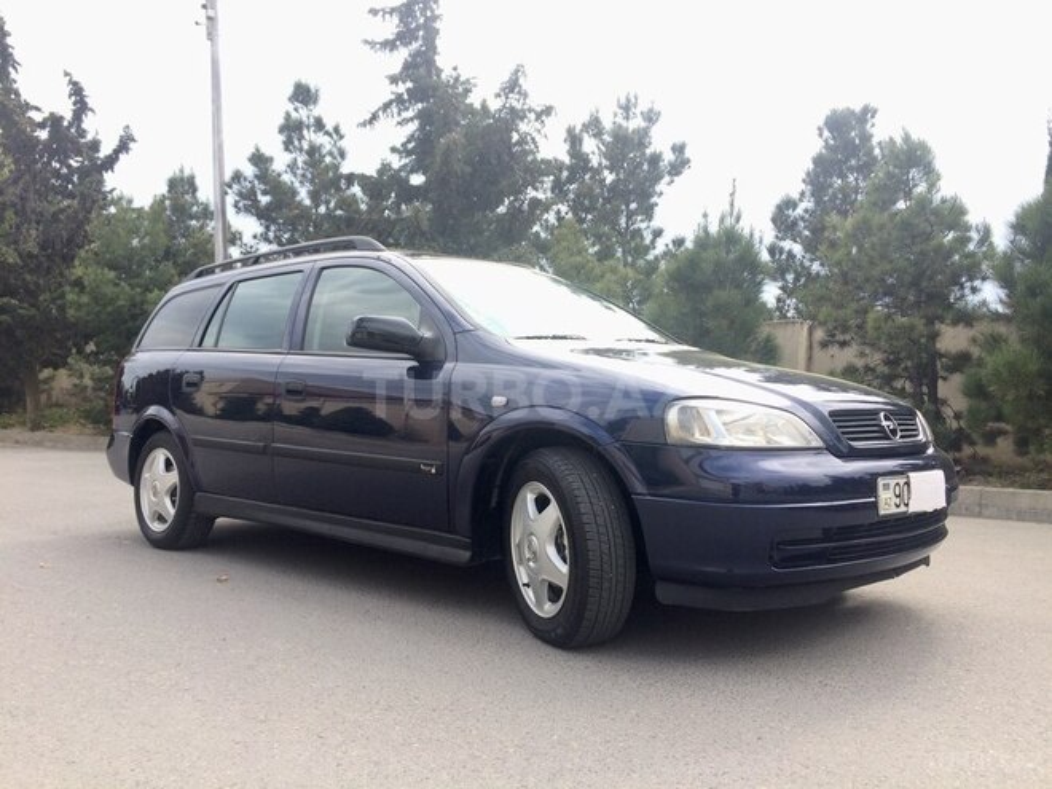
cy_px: 394
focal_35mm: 29
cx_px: 526
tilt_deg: -2.9
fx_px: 881
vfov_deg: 48.2
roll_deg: +0.3
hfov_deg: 61.7
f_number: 2.2
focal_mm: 4.15
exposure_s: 1/466
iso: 32
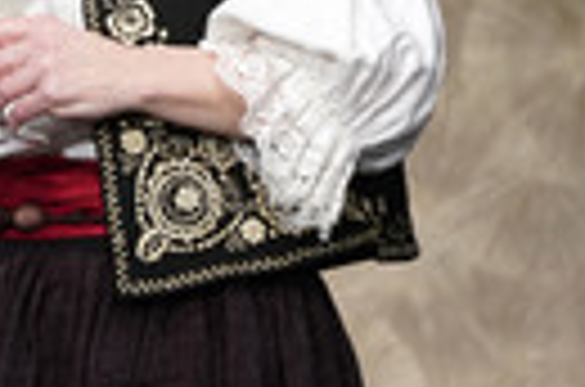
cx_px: -331
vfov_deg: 2.4
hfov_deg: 3.6
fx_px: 9224
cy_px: -99
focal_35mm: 569
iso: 1600
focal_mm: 164
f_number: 5.6
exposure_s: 1/640
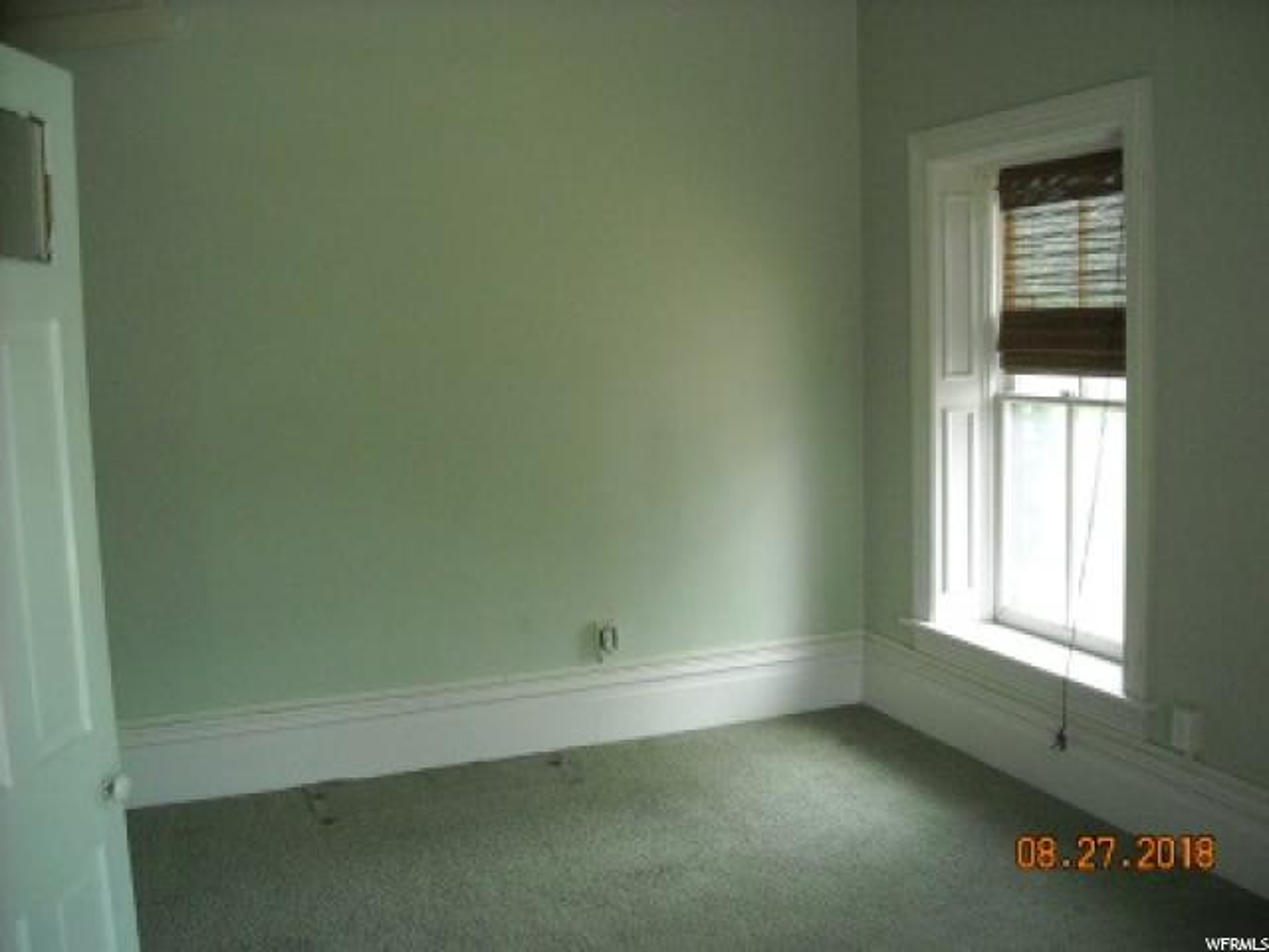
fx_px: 1283
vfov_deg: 40.7
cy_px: 476
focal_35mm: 35
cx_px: 634
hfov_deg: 52.6
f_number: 2.8
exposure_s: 1/250
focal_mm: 5.7
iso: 565
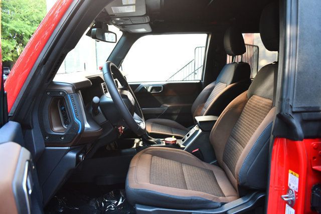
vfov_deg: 48.0
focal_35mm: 27
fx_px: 241
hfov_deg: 67.4
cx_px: 160
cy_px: 107
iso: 900
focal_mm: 18
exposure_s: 1/125
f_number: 3.5
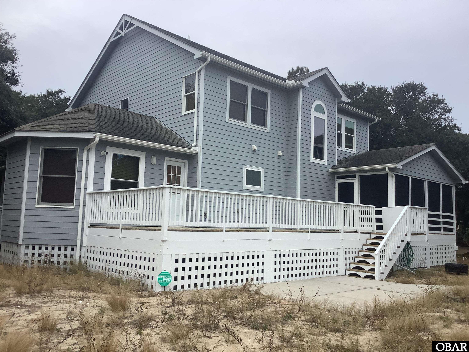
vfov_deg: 45.4
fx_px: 420
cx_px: 234
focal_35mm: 31
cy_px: 176
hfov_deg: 58.4
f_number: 2.4
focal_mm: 3.3
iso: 25
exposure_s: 1/936
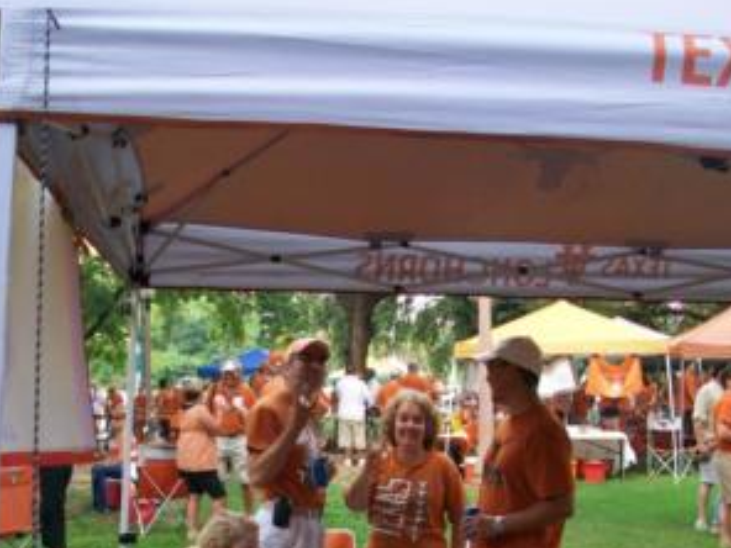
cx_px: 373
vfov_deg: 26.6
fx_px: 1140
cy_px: 433
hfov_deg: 35.5
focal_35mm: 54
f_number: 2.8
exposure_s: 1/80
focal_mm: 5.7
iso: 64
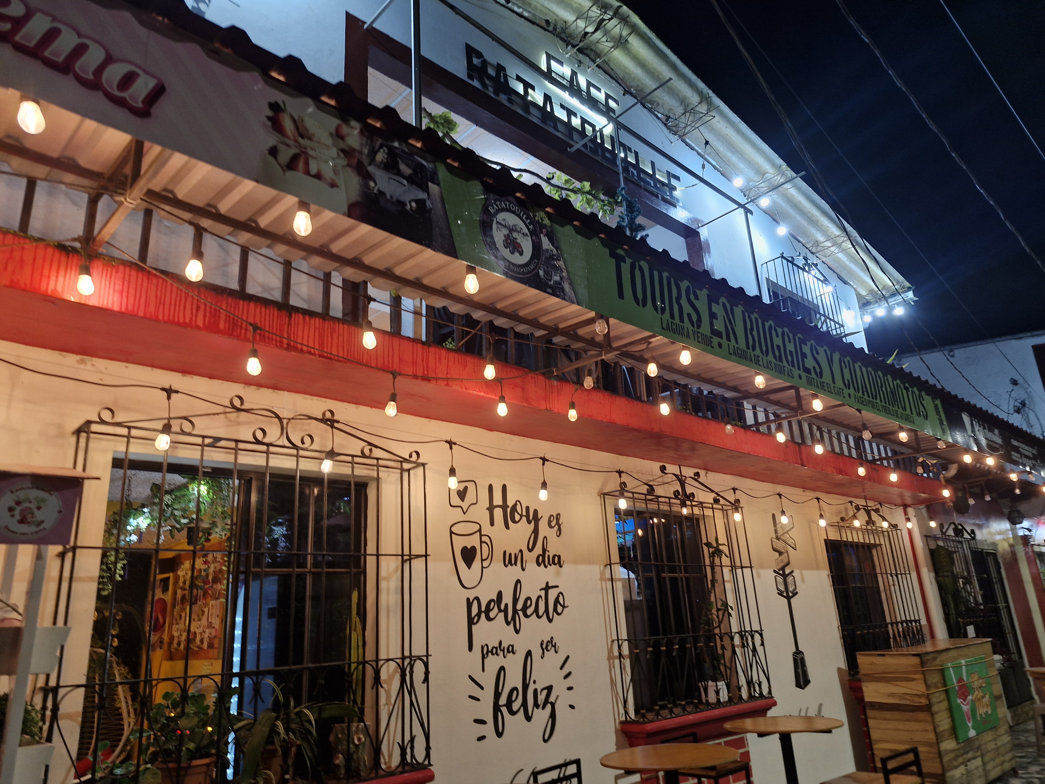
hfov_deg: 73.9
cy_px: 392
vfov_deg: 58.9
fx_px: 694
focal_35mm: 23
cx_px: 522
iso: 125
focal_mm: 5.54
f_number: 1.8
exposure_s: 1/40
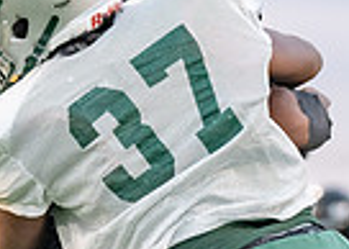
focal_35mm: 586
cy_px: 312
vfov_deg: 2.5
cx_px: 76
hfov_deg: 3.4
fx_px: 5805
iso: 2000
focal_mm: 115
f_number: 2.8
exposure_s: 1/1000
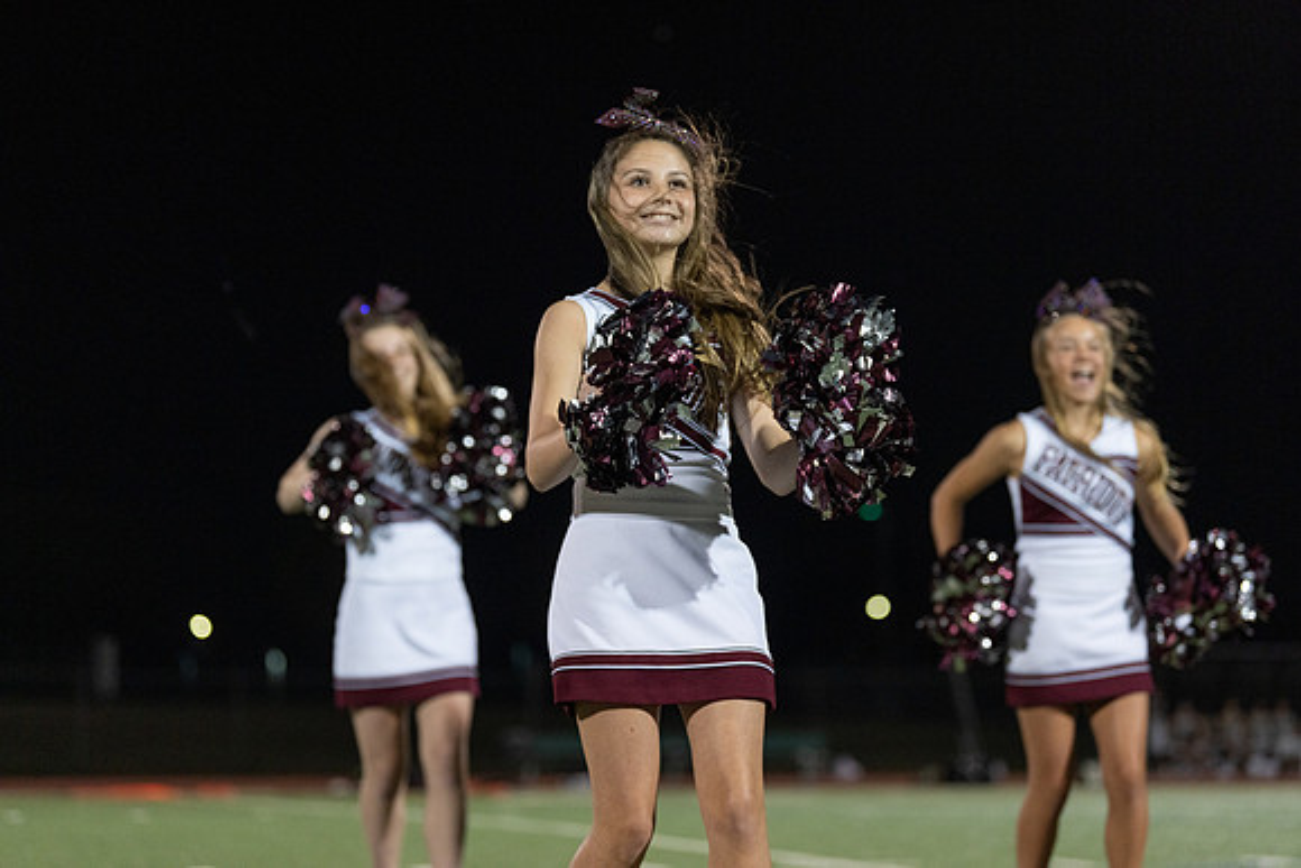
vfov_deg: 13.3
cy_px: 434
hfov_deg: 19.8
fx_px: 3723
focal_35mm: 103
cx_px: 650
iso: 1600
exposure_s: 1/1000
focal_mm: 103
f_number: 2.8
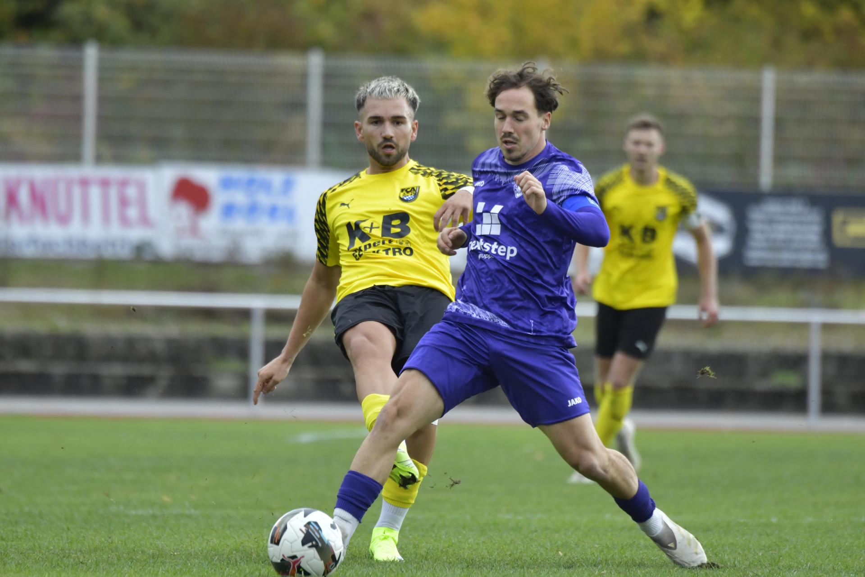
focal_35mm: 400
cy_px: 288
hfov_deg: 5.2
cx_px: 432
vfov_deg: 3.4
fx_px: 9610
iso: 800
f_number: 5.6
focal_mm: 400
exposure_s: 1/1600
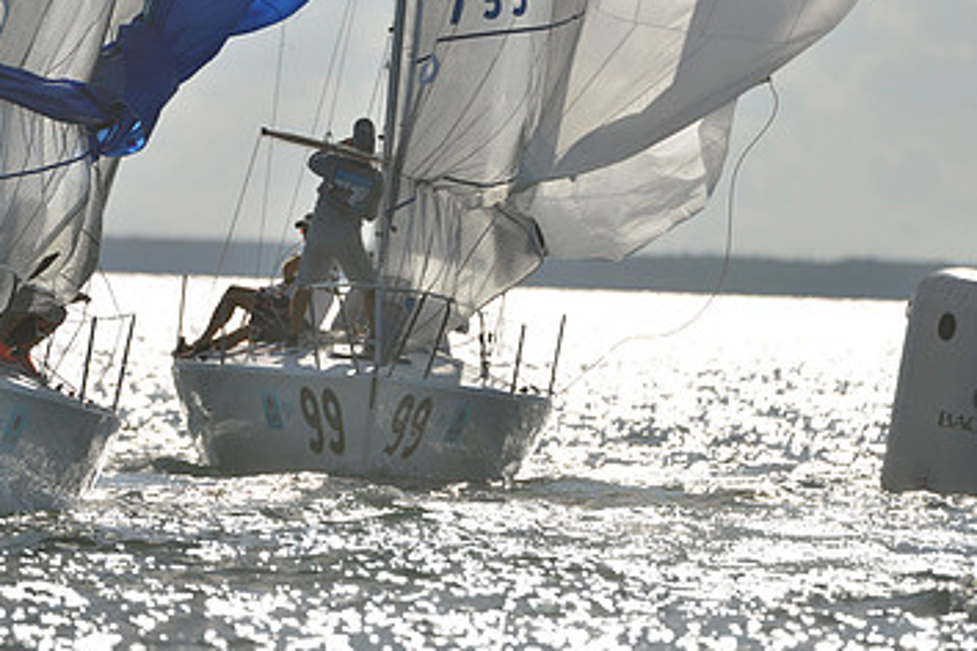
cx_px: 243
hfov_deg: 3.1
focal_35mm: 655
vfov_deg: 2.1
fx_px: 17775
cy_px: 208
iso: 200
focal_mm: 400
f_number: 5.6
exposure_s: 1/4000
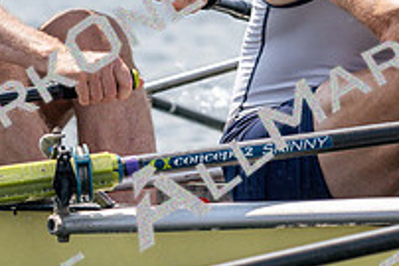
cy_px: -54
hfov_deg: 2.9
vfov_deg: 1.9
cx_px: 533
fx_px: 7908
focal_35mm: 713
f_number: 5.6
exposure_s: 1/1600
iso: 200
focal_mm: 248
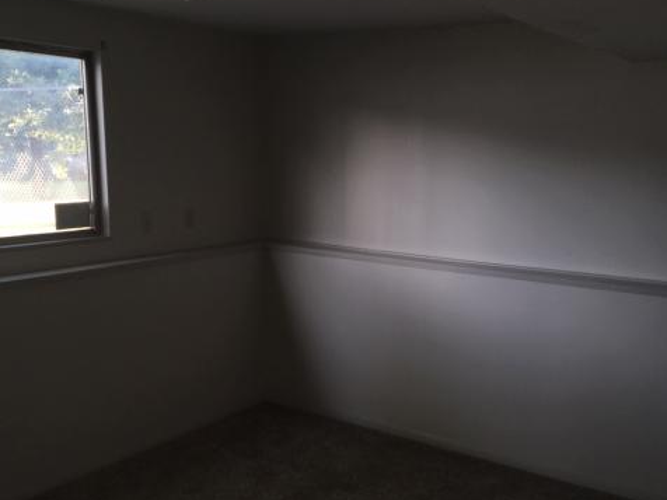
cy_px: 293
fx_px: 751
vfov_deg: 36.7
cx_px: 370
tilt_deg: -10.8
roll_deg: -1.0
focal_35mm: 39
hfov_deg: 47.8
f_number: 2.2
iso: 32
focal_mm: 4.15
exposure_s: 1/30
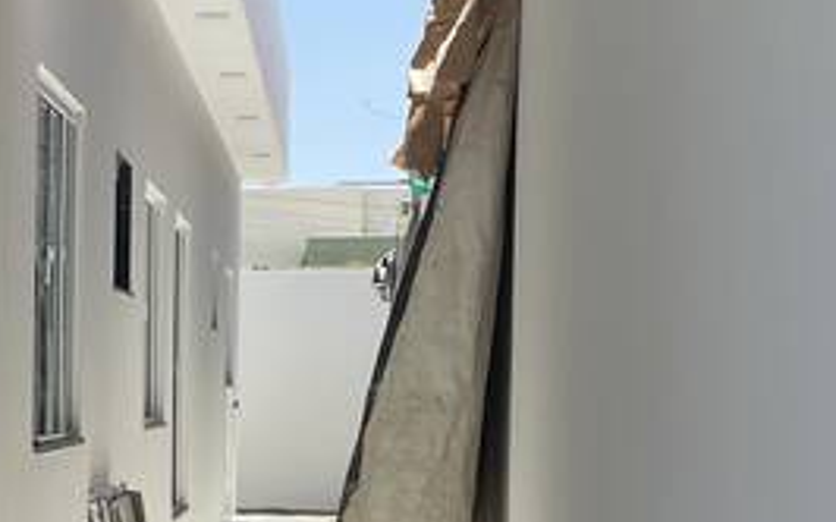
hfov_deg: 17.3
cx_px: -292
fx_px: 2551
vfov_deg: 11.6
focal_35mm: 112
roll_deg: +0.3
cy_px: 459
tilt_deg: -0.5
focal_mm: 4.2
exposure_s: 1/1195
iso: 32
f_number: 1.6
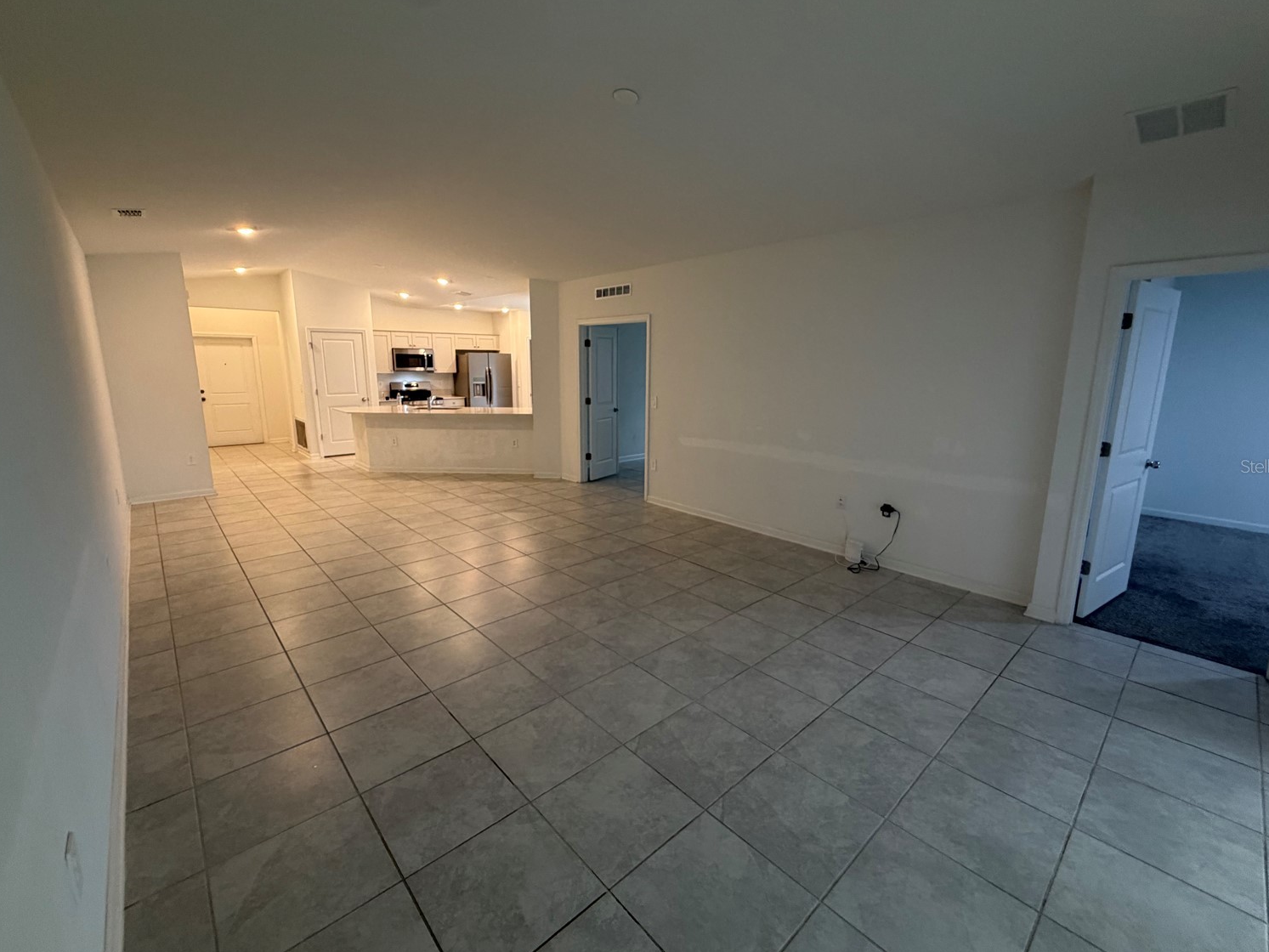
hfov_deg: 98.2
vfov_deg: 81.7
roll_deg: -0.7
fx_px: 550
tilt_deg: -9.9
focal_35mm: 15
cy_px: 466
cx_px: 641
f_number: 2.2
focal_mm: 2.22
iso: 250
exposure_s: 1/60
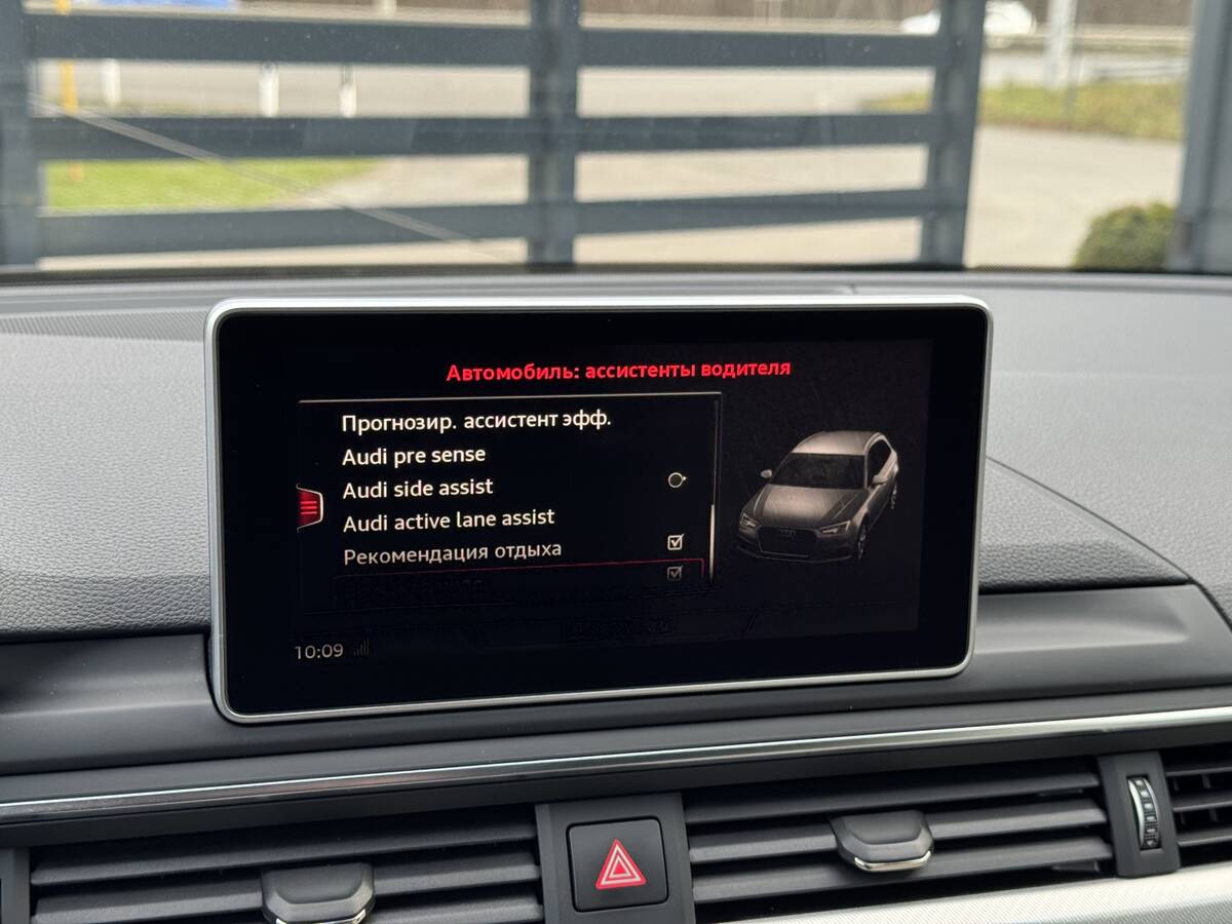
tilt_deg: -14.1
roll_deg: -1.4
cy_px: 462
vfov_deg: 30.3
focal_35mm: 48
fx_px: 1708
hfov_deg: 39.7
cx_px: 616
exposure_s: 1/121
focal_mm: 6.76
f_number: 1.78
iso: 80
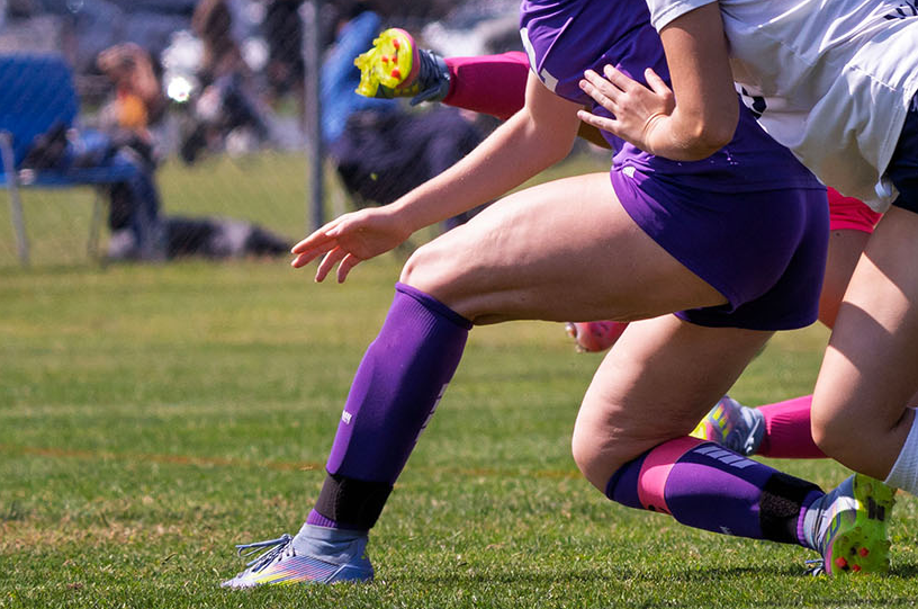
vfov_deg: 3.5
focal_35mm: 392
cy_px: 16
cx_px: 853
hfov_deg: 5.3
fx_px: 9978
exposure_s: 1/3200
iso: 800
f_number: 5.6
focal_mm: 200
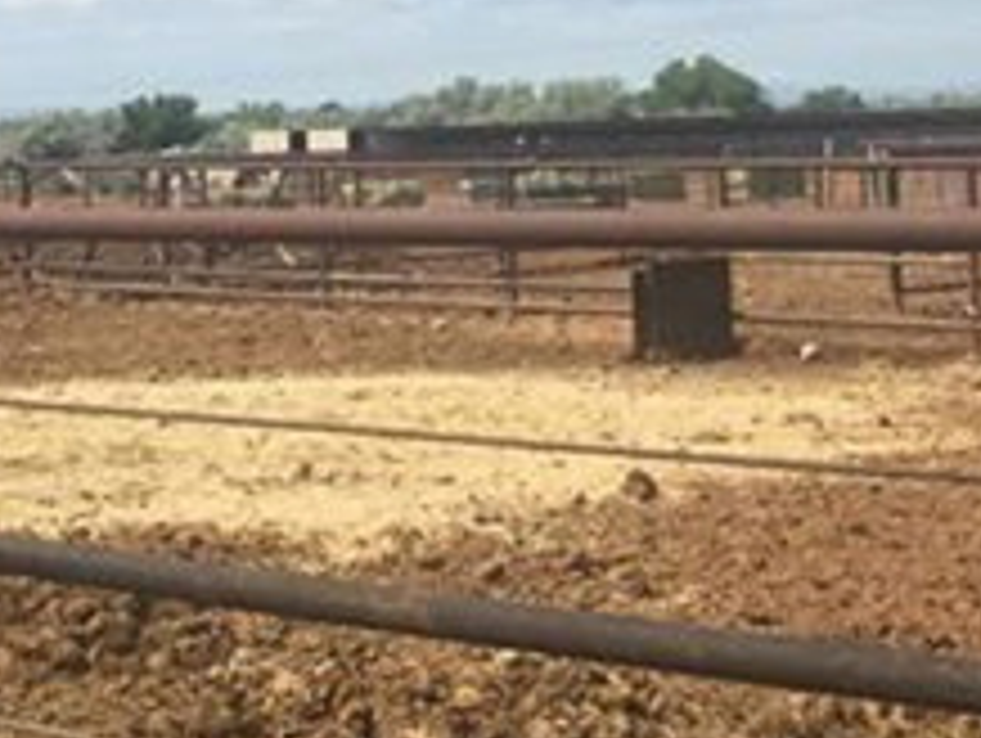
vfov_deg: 17.3
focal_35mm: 85
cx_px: 572
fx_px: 2412
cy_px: 180
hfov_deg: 23.0
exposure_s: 1/2639
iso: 32
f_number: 2.2
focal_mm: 4.15
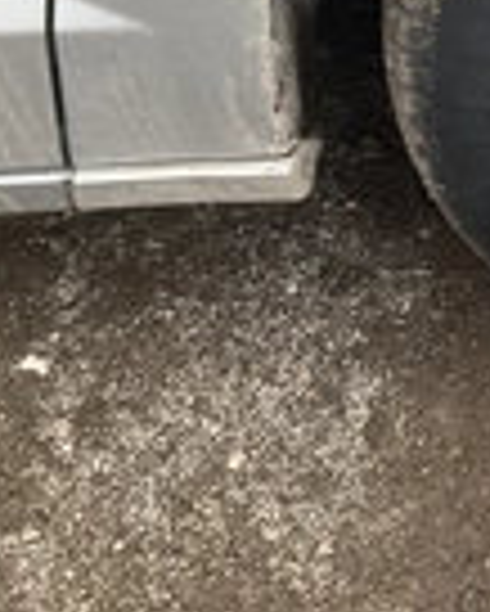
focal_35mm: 83
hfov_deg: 16.4
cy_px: 32
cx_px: 800
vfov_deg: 22.3
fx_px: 1503
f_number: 1.8
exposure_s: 1/442
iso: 25
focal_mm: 3
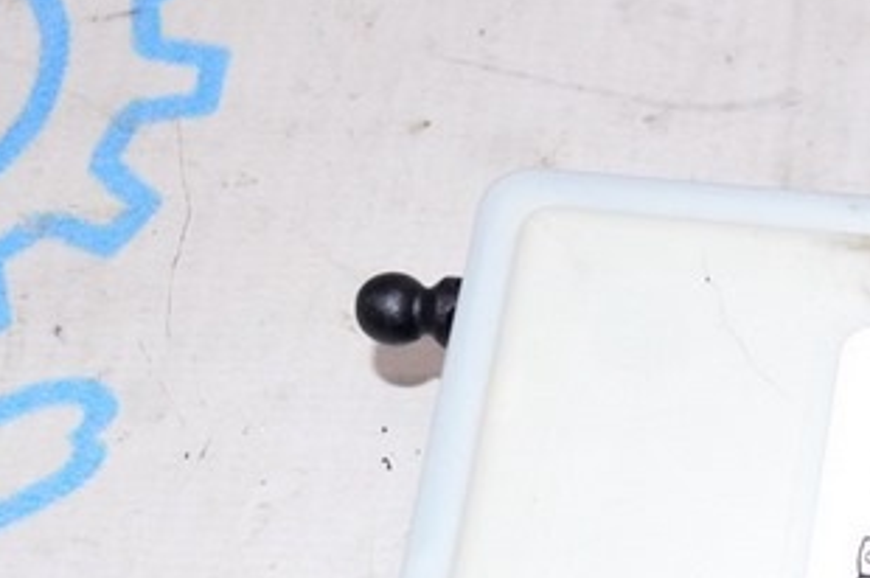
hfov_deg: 16.7
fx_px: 2631
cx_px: 1386
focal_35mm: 109
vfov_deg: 12.4
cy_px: 574
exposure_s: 1/200
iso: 1600
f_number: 8
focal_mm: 22
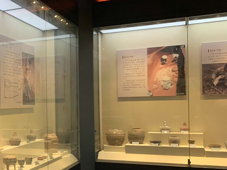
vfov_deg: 27.4
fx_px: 348
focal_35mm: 53
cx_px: -4
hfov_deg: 33.0
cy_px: 114
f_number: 1.8
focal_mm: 4.25
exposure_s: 1/60
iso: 200
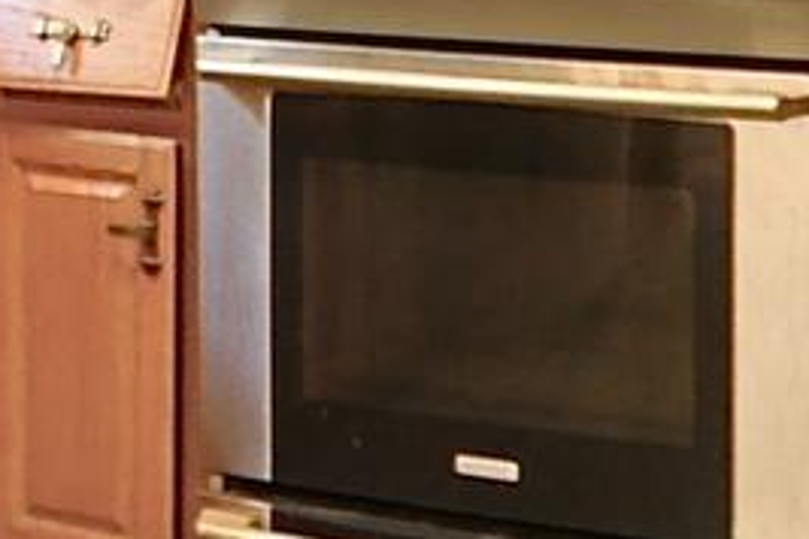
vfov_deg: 9.6
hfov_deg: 14.5
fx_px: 3101
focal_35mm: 138
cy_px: -303
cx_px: -61
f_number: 3.8
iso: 1000
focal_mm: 12
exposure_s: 1/30
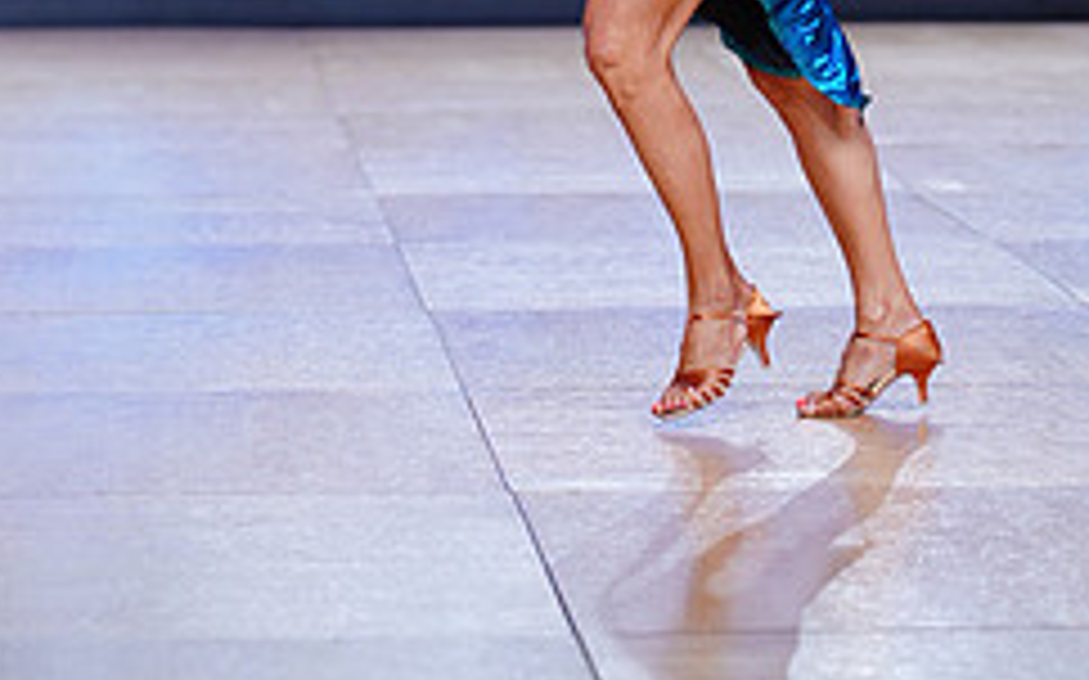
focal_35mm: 186
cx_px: 295
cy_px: -243
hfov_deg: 11.2
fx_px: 5518
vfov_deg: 7.0
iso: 250
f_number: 2.2
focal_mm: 76
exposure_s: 1/500
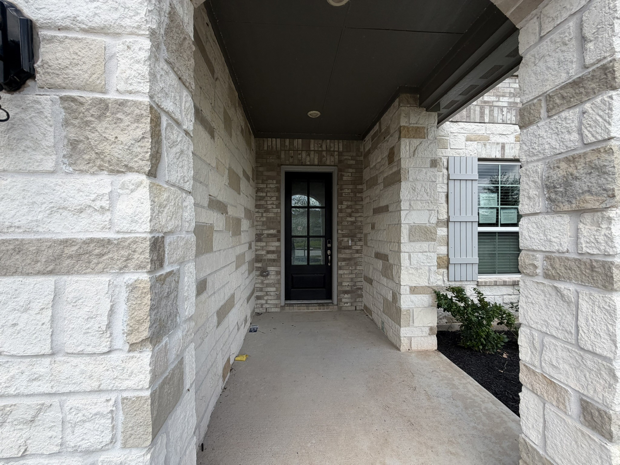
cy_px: 232
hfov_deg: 102.1
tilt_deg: +1.2
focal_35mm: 14
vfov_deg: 85.7
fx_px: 251
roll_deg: +0.1
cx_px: 310
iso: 40
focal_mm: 2.22
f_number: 2.2
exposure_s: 1/619
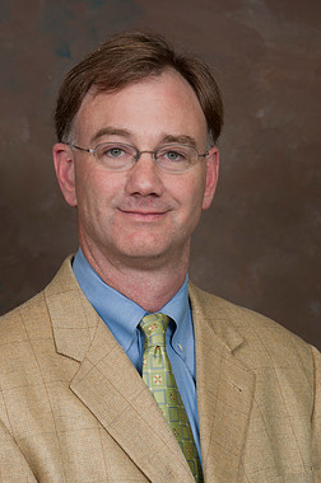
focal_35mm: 225
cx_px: 141
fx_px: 3020
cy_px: 277
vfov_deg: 9.2
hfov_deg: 6.1
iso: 320
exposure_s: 1/100
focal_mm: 190
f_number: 6.3
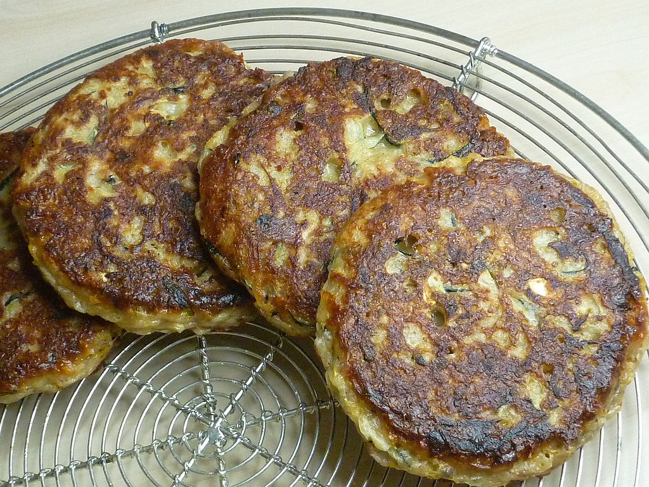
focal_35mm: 92
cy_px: 244
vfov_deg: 16.1
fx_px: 1725
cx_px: 324
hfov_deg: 21.3
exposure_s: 1/40
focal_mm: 8.6
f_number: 3.3
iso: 400
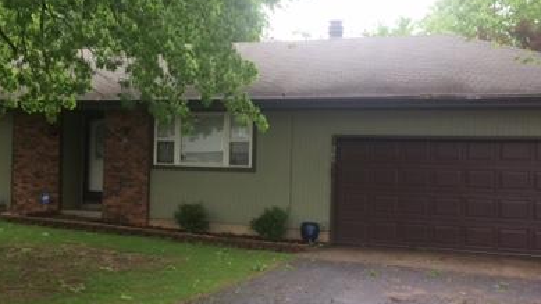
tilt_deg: -2.0
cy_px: 160
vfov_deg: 23.1
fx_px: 746
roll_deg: -0.5
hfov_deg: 39.8
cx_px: 231
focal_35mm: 52
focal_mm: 4.15
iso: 40
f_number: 2.2
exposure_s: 1/120
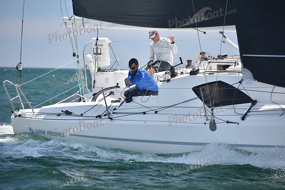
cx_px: 142
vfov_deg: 6.9
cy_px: 95
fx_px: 1584
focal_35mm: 200
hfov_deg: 10.3
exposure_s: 1/800
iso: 320
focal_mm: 200
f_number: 4.5
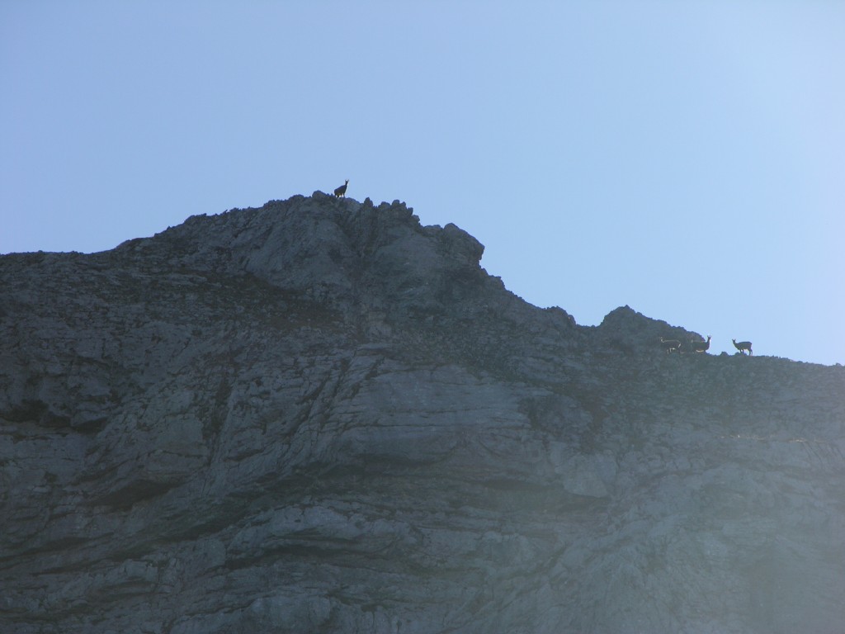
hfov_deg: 7.1
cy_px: 317
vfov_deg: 5.3
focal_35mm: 280
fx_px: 6835
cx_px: 422
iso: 50
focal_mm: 71.2
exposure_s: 1/250
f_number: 5.9
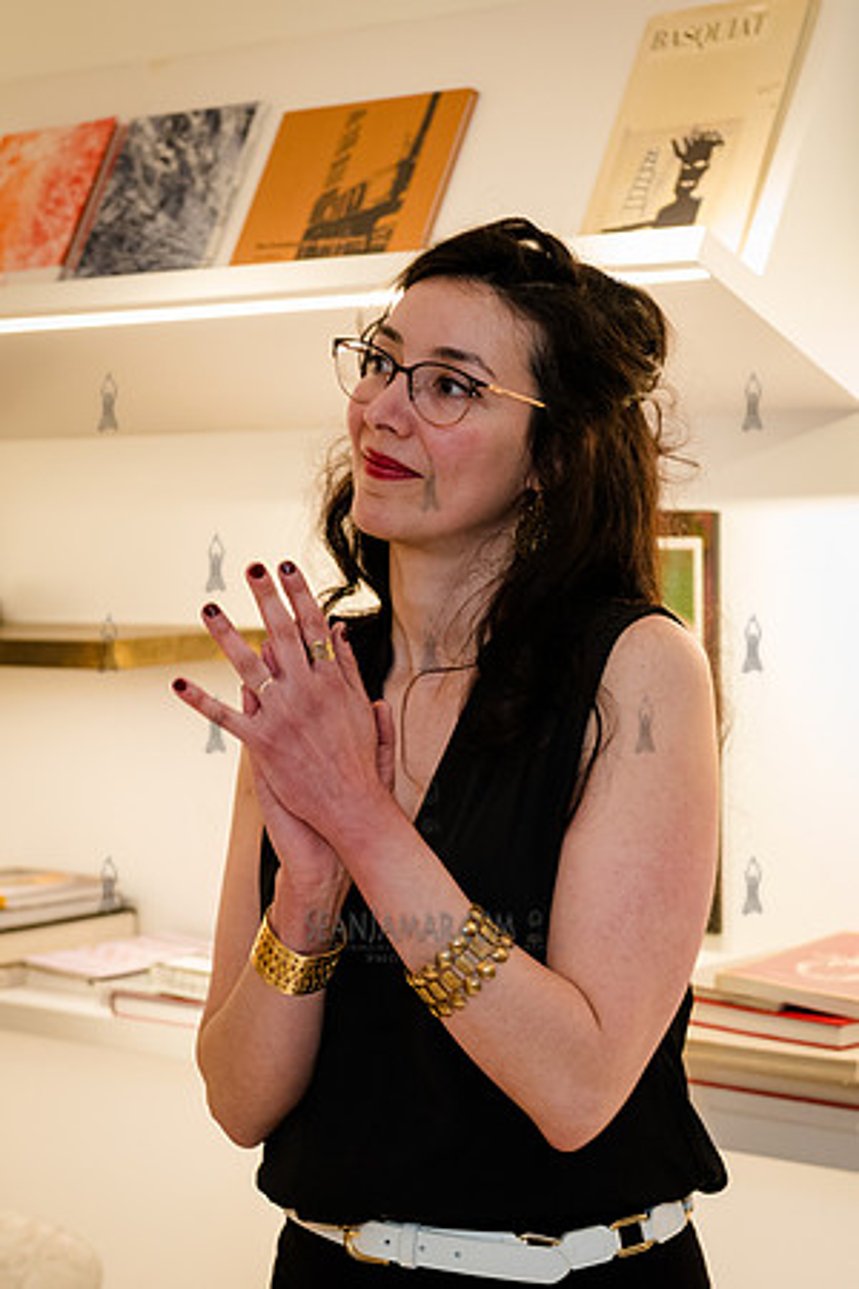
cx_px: 470
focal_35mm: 89
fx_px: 3189
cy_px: 643
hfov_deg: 15.3
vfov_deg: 22.8
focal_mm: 58
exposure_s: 1/160
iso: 1600
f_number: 4
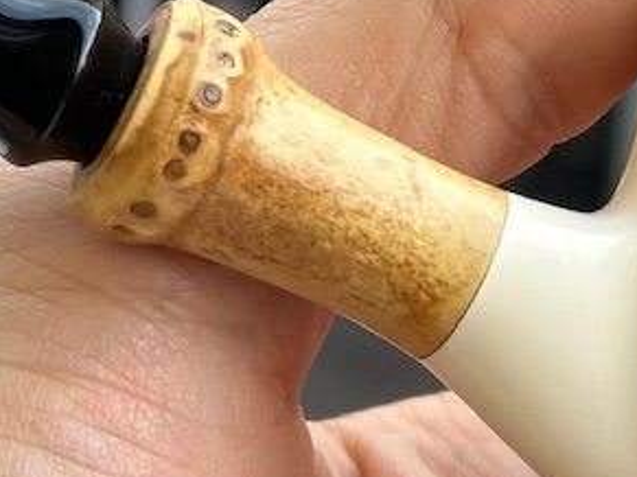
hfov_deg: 9.4
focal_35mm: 211
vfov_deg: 7.0
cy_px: 230
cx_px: 241
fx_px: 3881
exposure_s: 1/157
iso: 50
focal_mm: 6.86
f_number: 1.78
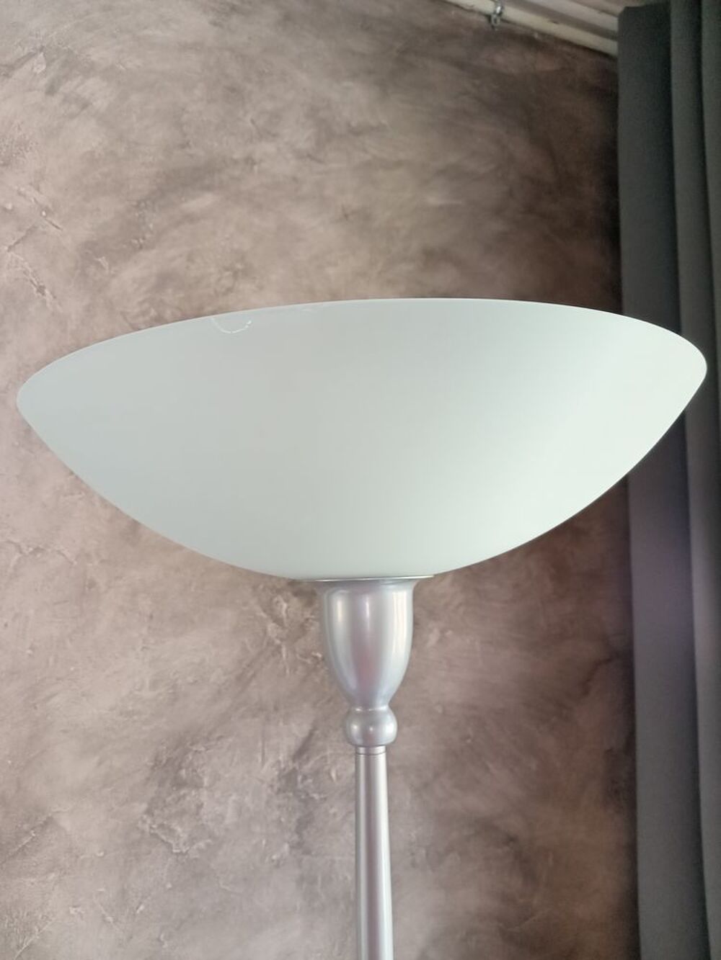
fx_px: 694
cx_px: 360
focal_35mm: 25
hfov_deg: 54.9
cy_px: 480
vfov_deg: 69.4
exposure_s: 1/25
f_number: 1.8
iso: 627
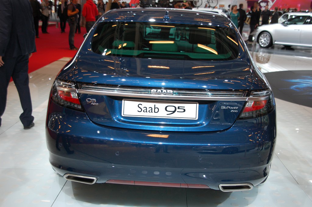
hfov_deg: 43.6
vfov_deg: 29.8
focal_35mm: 45
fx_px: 390
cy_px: 104
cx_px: 156
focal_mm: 30
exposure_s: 1/100
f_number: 5
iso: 400
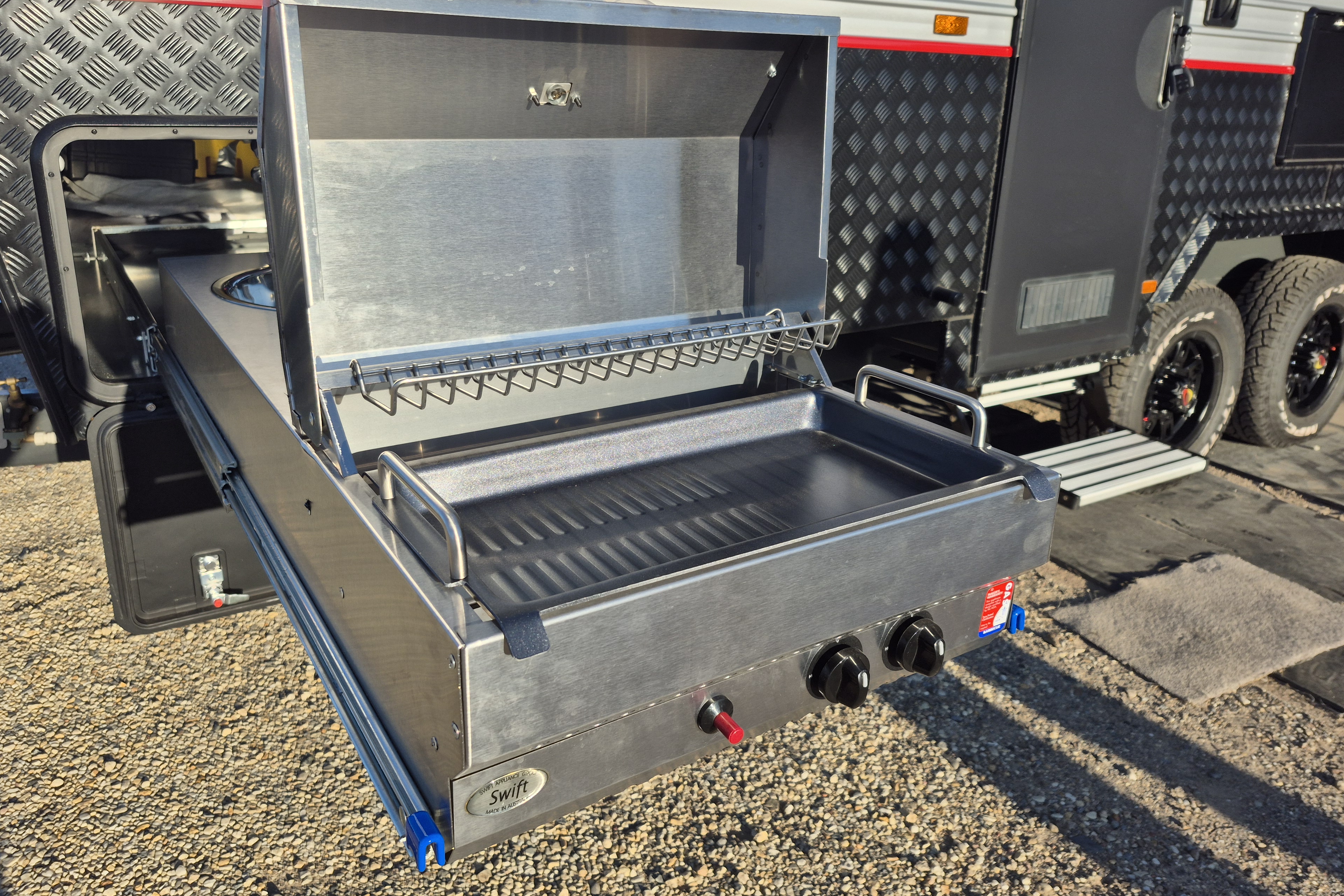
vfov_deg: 51.2
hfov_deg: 71.5
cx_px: 673
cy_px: 393
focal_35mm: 25
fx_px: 933
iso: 25
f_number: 1.8
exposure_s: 1/2376
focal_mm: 5.4
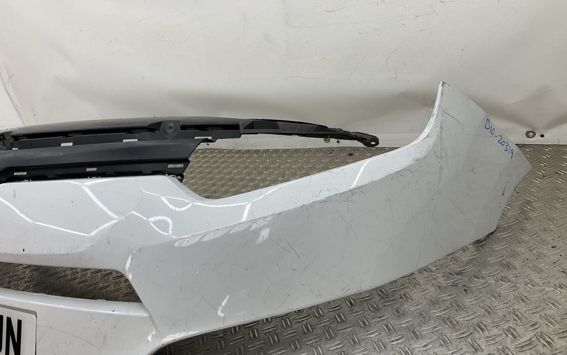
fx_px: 479
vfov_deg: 40.4
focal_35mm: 31
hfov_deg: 61.2
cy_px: 214
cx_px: 283
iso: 20
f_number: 1.8
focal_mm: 3
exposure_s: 1/120
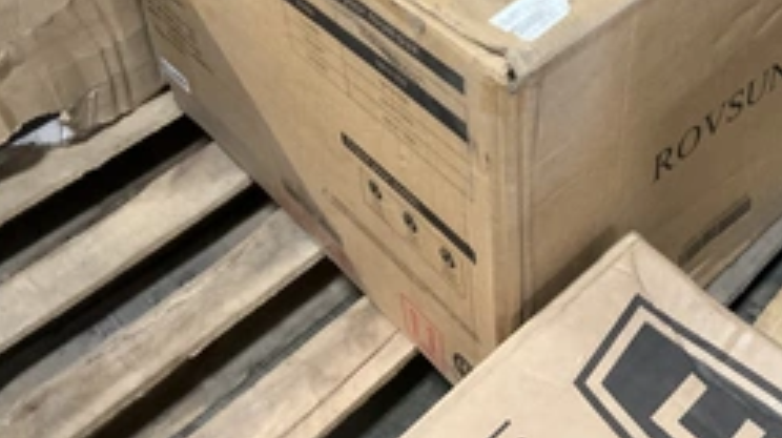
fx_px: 1057
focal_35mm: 51
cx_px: 533
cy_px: -19
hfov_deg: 40.0
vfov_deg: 22.4
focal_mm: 3
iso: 400
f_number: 1.8
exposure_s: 1/30
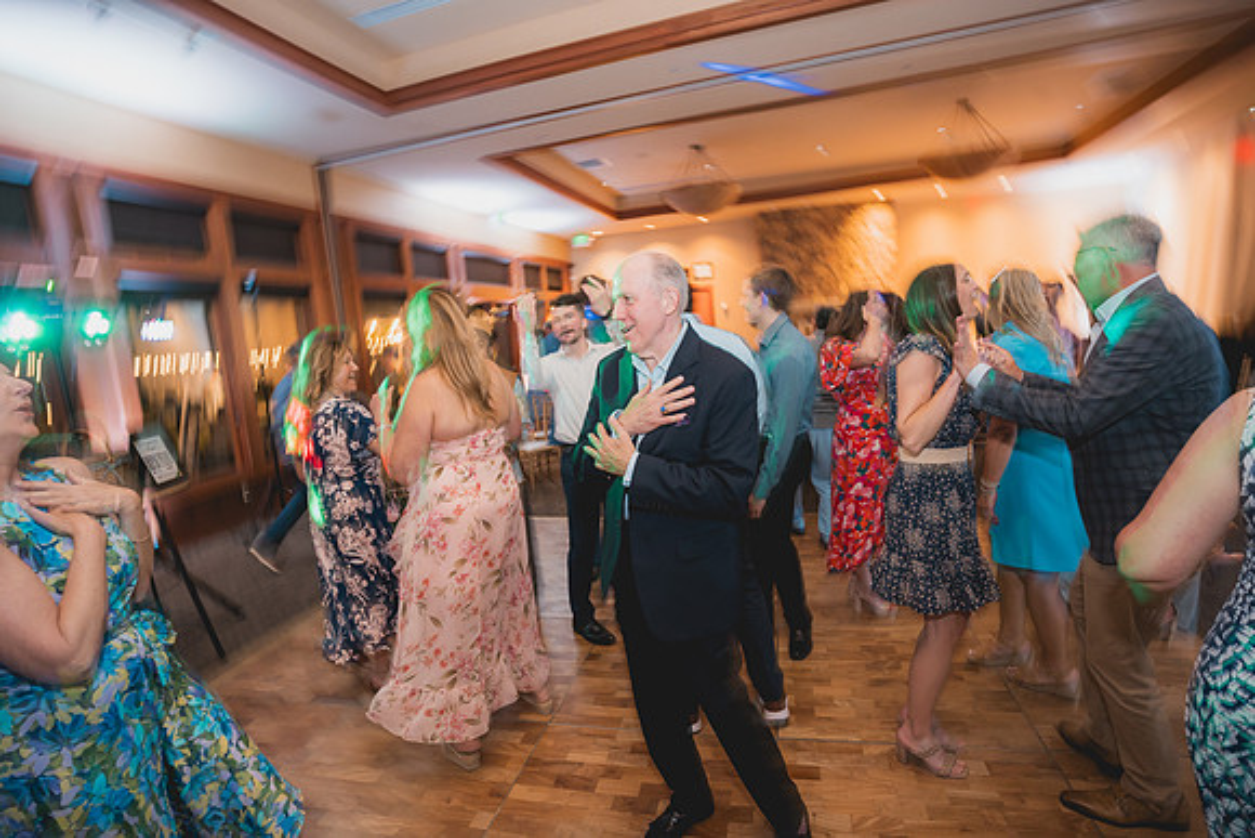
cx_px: 628
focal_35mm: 17
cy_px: 419
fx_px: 593
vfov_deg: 70.5
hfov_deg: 93.3
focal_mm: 17
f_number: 2.8
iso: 1000
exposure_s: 1/13
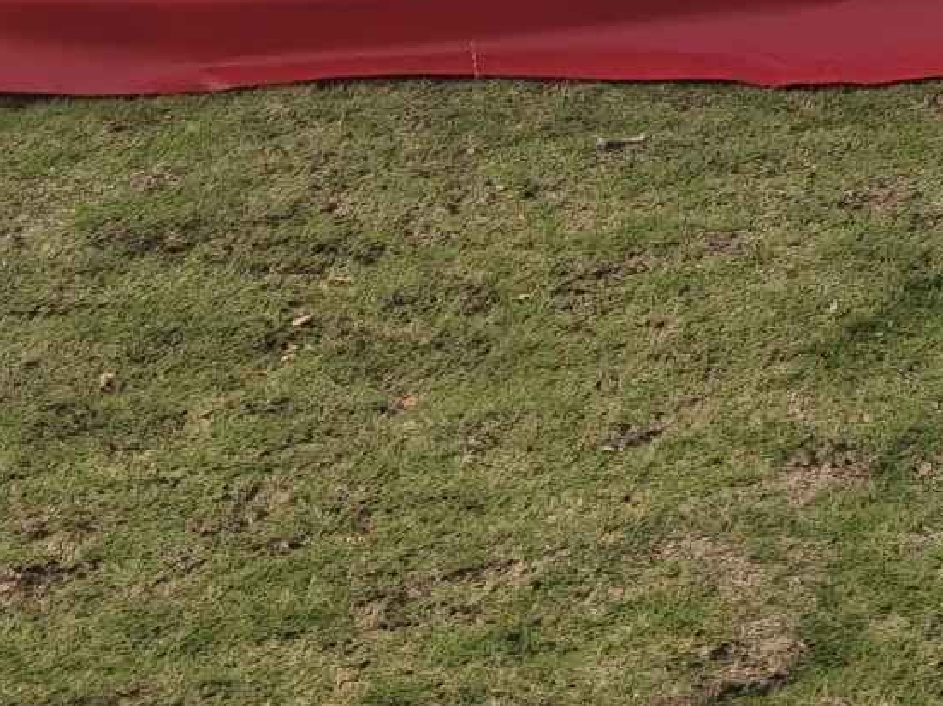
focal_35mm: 171
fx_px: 4657
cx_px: 2293
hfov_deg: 10.0
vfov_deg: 7.2
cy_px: -1739
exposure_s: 1/200
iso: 80
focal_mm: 8.67
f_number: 1.8
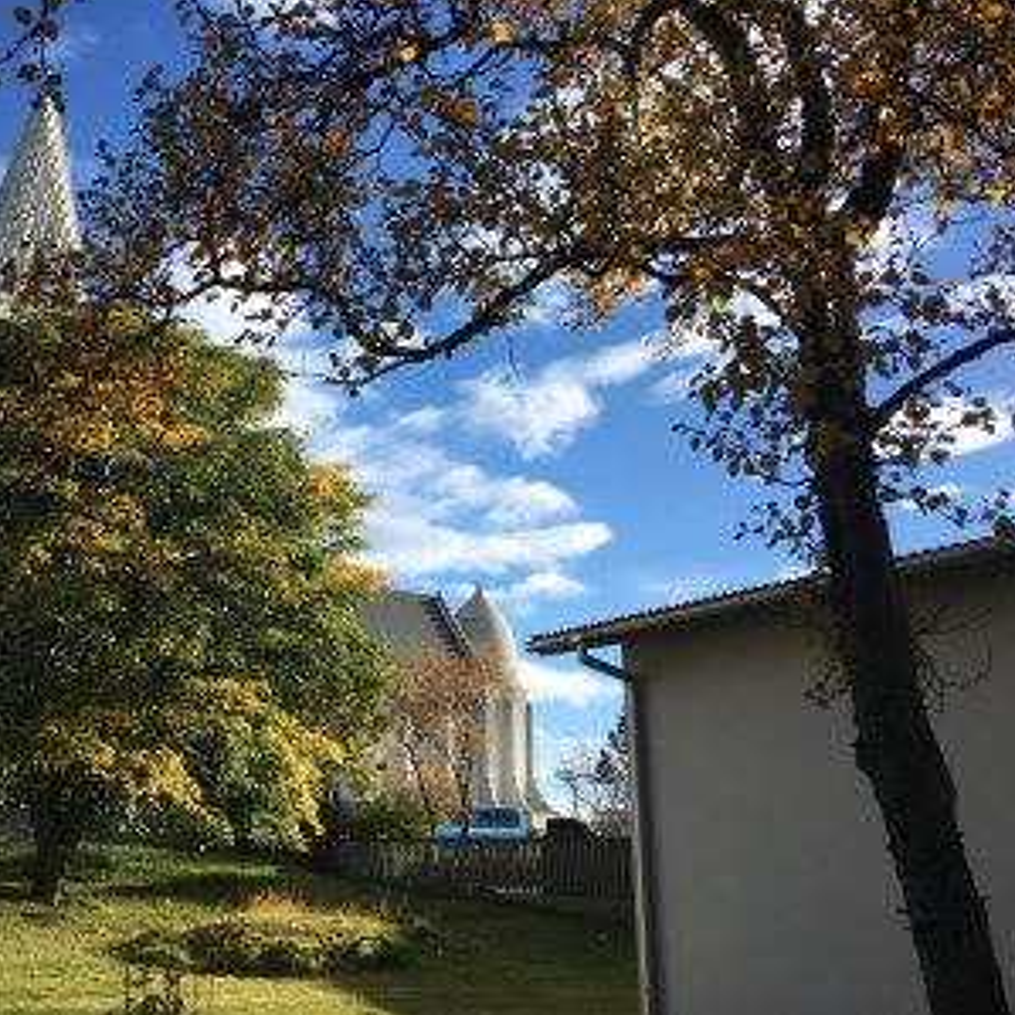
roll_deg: -1.6
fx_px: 1194
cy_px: 487
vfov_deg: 46.0
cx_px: 373
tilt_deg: +18.6
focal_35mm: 36
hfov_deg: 45.6
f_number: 2.2
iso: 25
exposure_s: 1/1166
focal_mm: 4.15
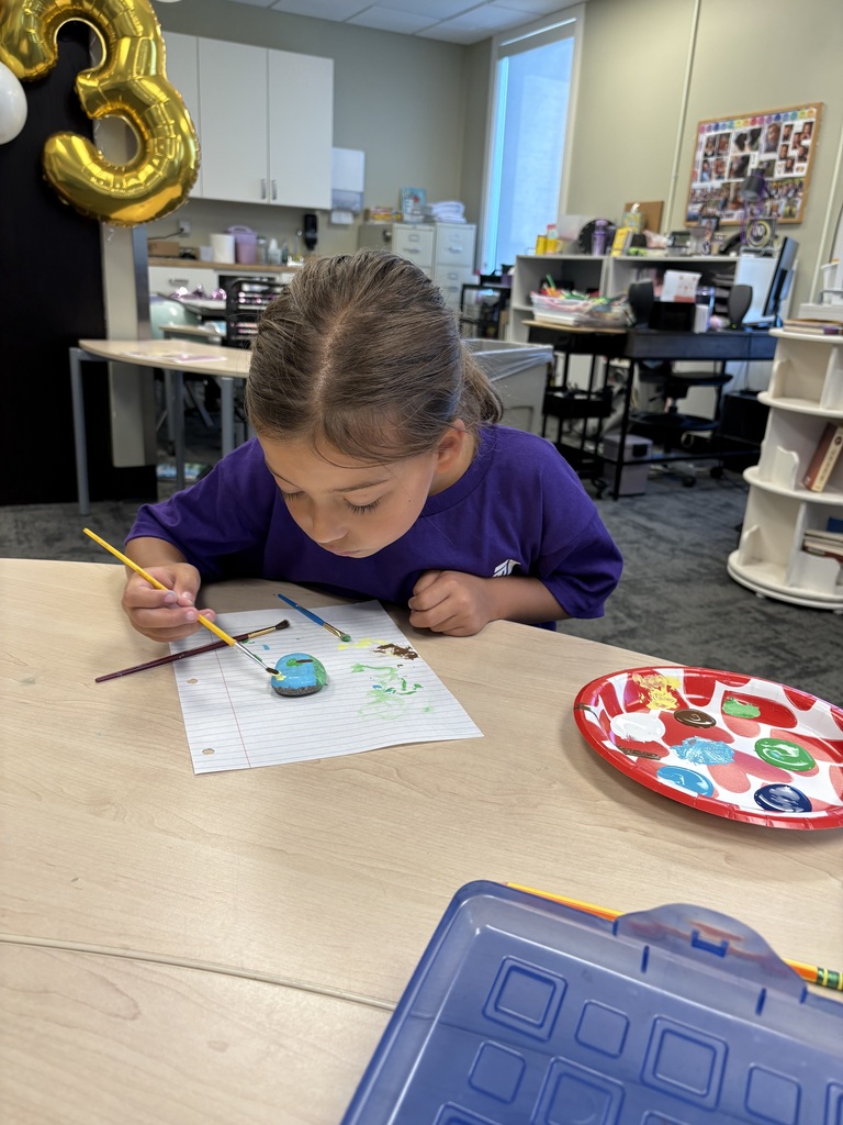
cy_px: 562
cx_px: 422
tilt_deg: -18.3
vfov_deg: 67.3
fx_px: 844
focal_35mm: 26
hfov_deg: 53.1
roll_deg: -4.3
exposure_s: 1/60
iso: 100
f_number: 1.6
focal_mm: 5.96
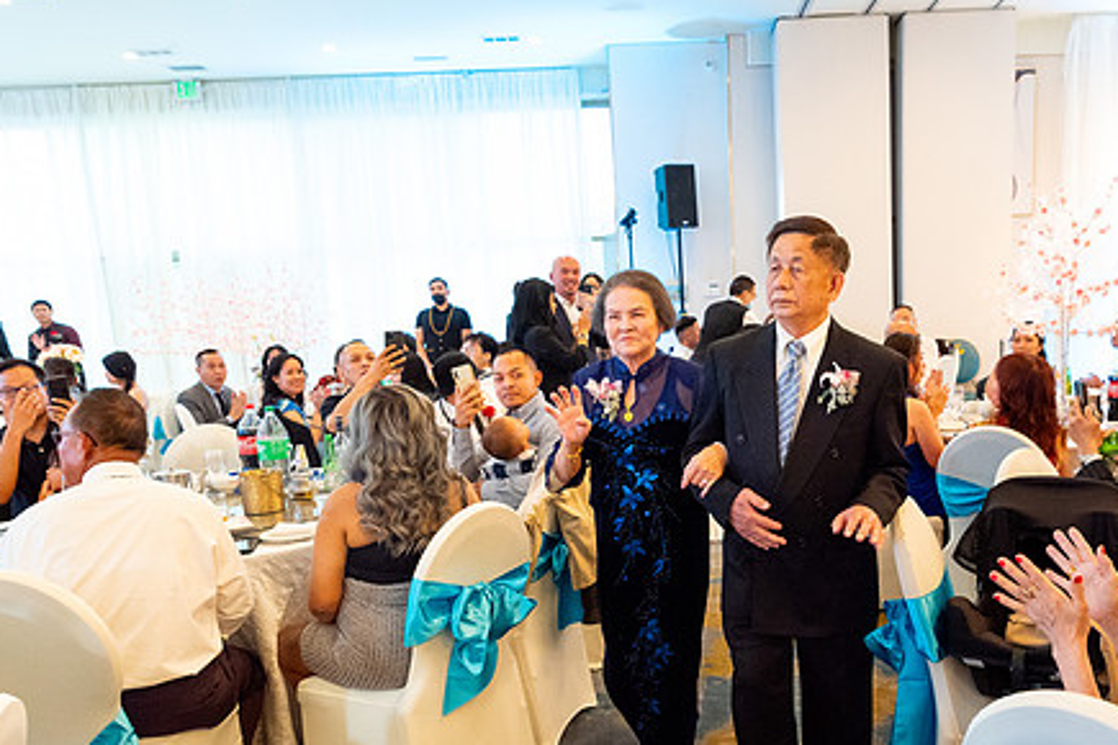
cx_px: 686
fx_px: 994
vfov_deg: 40.8
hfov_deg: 58.1
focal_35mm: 32
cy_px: 466
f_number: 5
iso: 5000
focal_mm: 24
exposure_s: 1/125
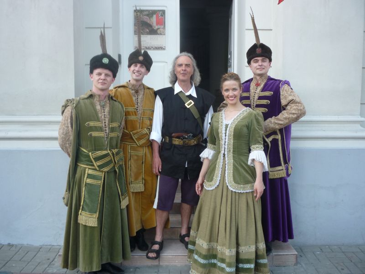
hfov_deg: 56.8
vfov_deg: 44.2
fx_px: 337
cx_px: 182
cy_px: 137
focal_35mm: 32
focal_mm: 5.2
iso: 100
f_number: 4
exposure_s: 1/100
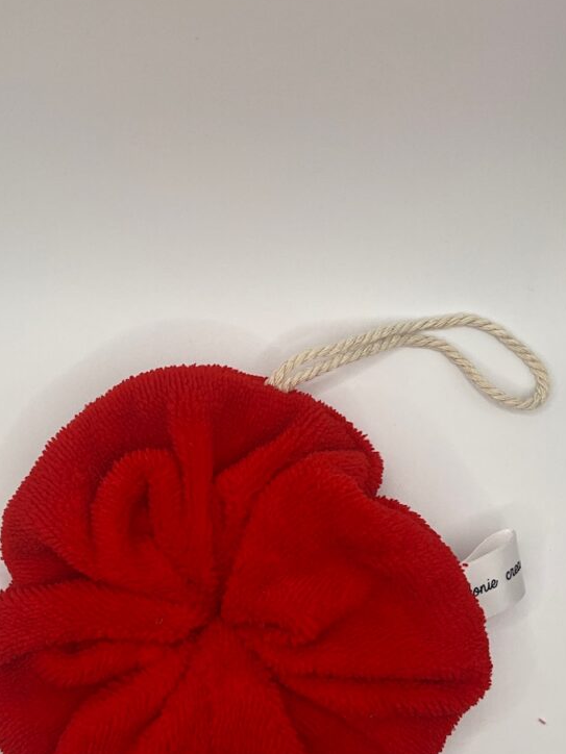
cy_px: 468
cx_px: 229
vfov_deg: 45.4
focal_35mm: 41
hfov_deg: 35.0
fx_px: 894
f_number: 1.8
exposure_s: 1/168
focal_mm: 3
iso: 20
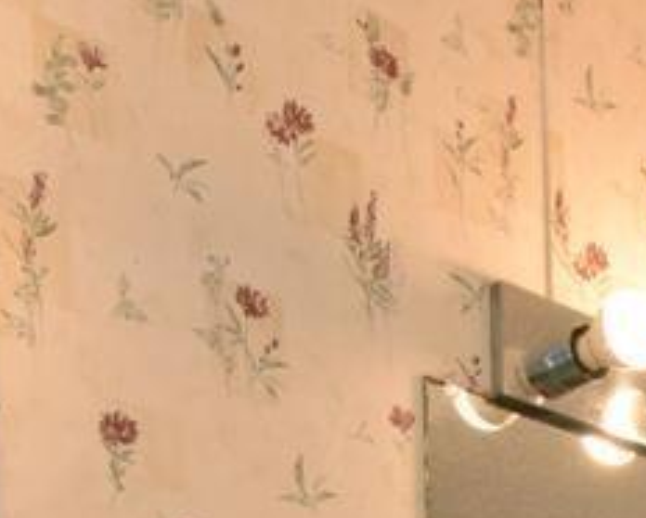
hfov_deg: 18.8
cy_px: 1145
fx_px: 1741
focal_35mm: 91
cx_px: 944
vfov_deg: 13.5
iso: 560
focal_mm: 10
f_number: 5.6
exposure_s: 1/125
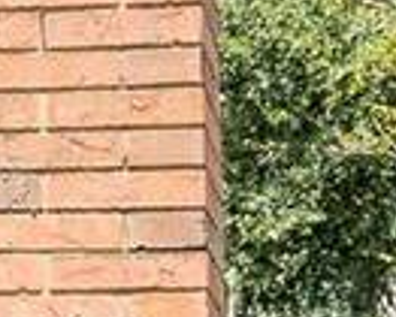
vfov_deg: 3.9
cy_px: 92
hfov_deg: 4.6
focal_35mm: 399
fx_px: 4683
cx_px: -931
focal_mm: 46.5
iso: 100
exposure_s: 1/200
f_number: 5
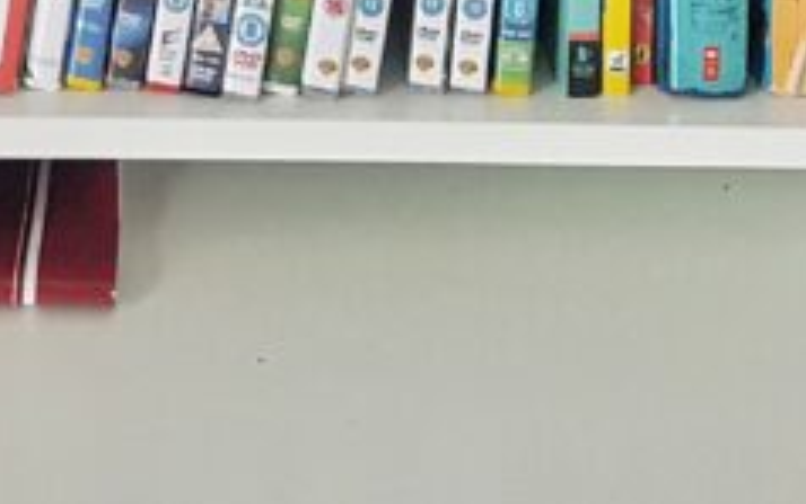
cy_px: -670
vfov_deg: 10.6
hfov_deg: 19.1
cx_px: 185
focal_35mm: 108
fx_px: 2373
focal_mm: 4.2
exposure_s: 1/10
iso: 200
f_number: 1.7
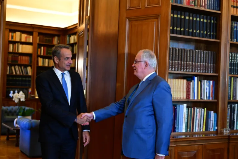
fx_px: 350
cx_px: 119
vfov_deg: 25.5
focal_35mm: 53
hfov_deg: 37.5
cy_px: 80
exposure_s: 1/250
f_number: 4
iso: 6400
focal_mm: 53
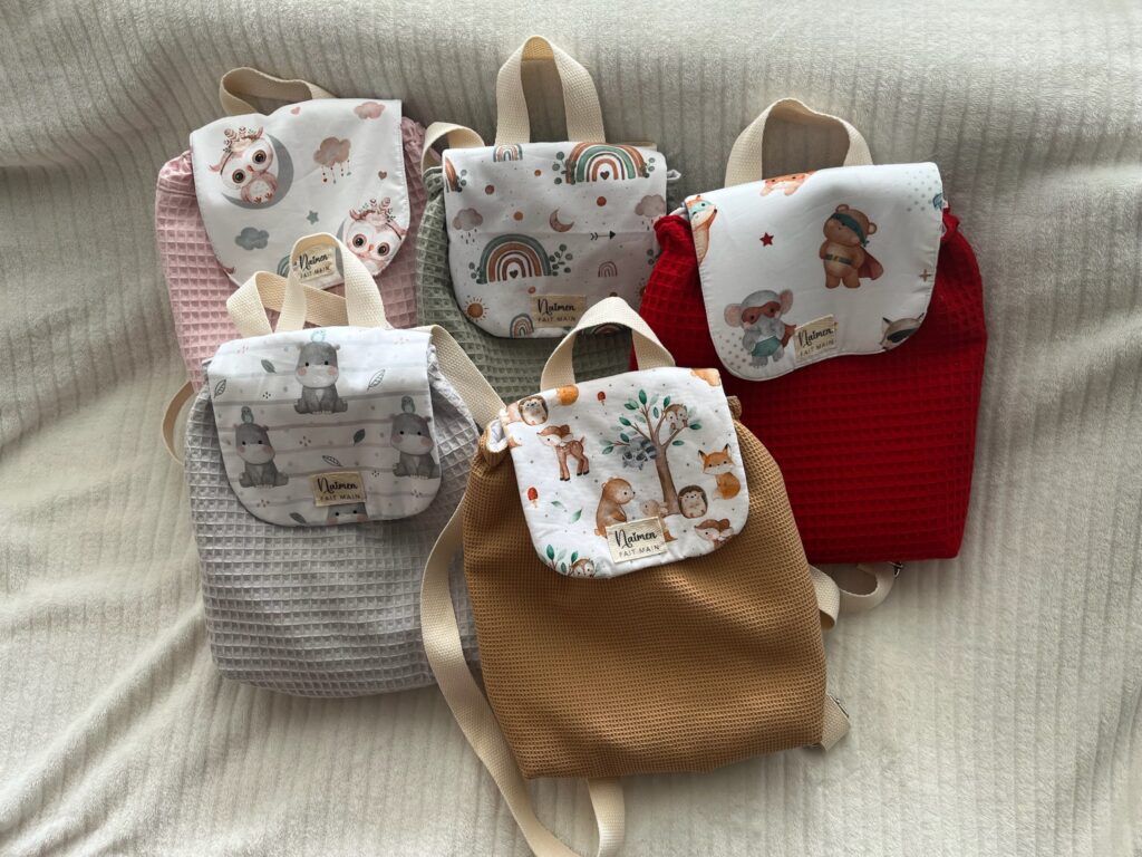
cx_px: 571
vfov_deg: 53.1
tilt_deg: -71.2
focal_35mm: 26
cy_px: 428
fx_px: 858
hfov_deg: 67.3
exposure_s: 1/122
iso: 32
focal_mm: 5.1
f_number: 1.6
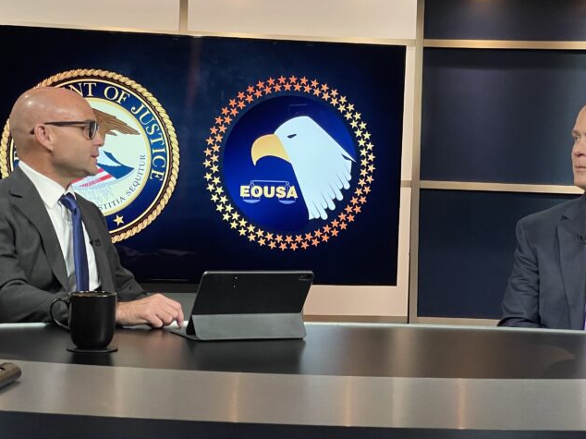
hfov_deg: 23.3
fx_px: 1421
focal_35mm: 84
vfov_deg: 17.5
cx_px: 328
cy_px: 260
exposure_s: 1/57
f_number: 2
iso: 400
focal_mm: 6
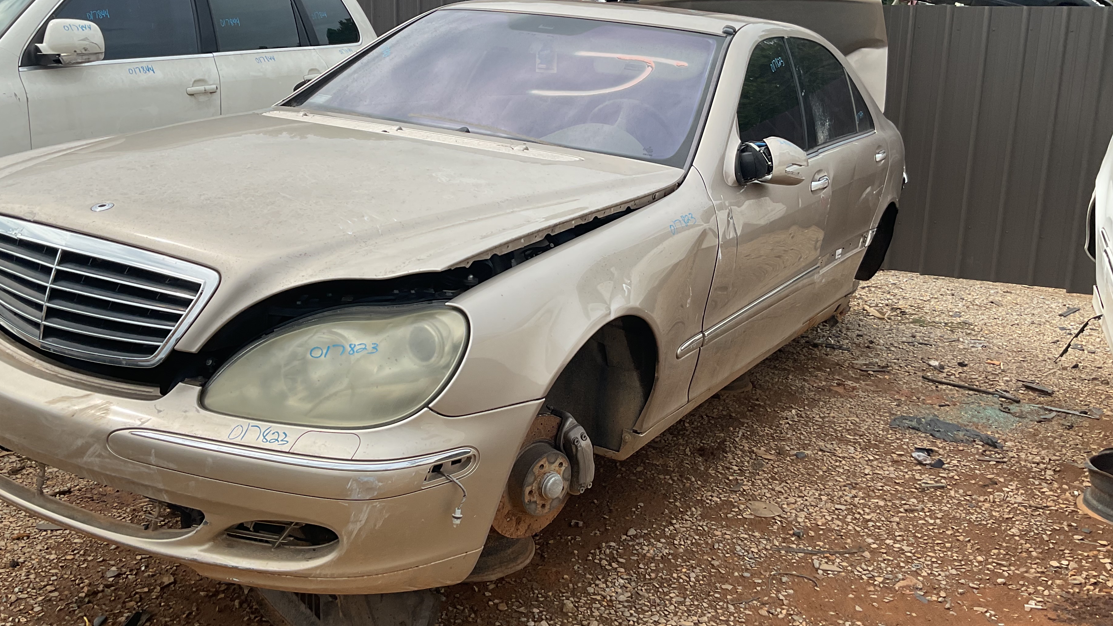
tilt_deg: -13.8
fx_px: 1033
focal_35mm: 35
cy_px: 280
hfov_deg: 56.5
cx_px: 497
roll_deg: -0.3
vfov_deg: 33.7
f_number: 1.8
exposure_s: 1/1451
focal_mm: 3
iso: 16
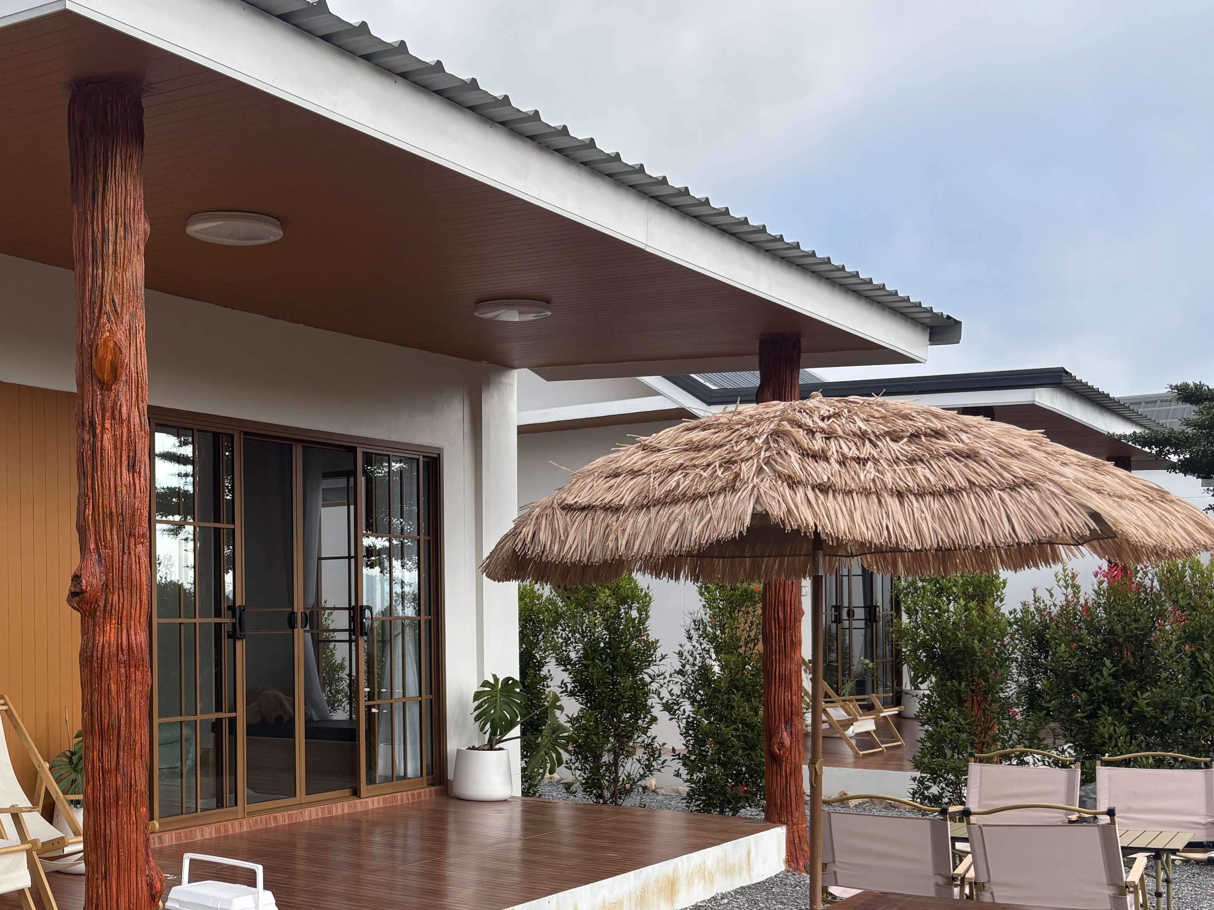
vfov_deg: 32.7
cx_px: 231
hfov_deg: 41.0
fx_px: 1543
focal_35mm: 44
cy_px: 589
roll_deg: -0.1
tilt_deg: +0.1
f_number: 1.6
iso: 50
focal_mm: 5.96
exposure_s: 1/818
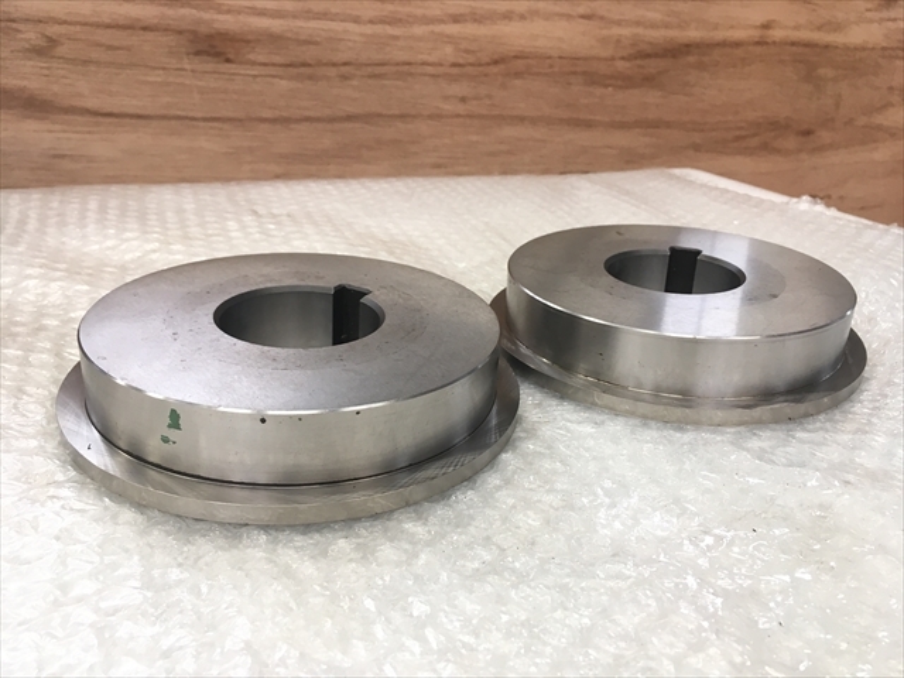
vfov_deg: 48.2
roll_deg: -1.9
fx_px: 757
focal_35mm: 29
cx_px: 452
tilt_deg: -22.9
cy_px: 339
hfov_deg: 61.7
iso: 50
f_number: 2.2
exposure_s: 1/30
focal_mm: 4.15
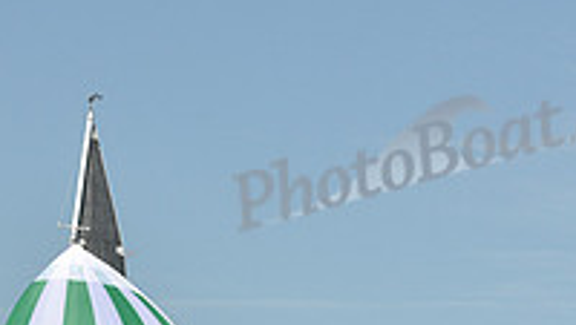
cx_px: 85
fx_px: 3991
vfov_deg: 4.6
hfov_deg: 8.2
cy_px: 613
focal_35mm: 261
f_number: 10
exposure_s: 1/1000
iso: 320
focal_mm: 86
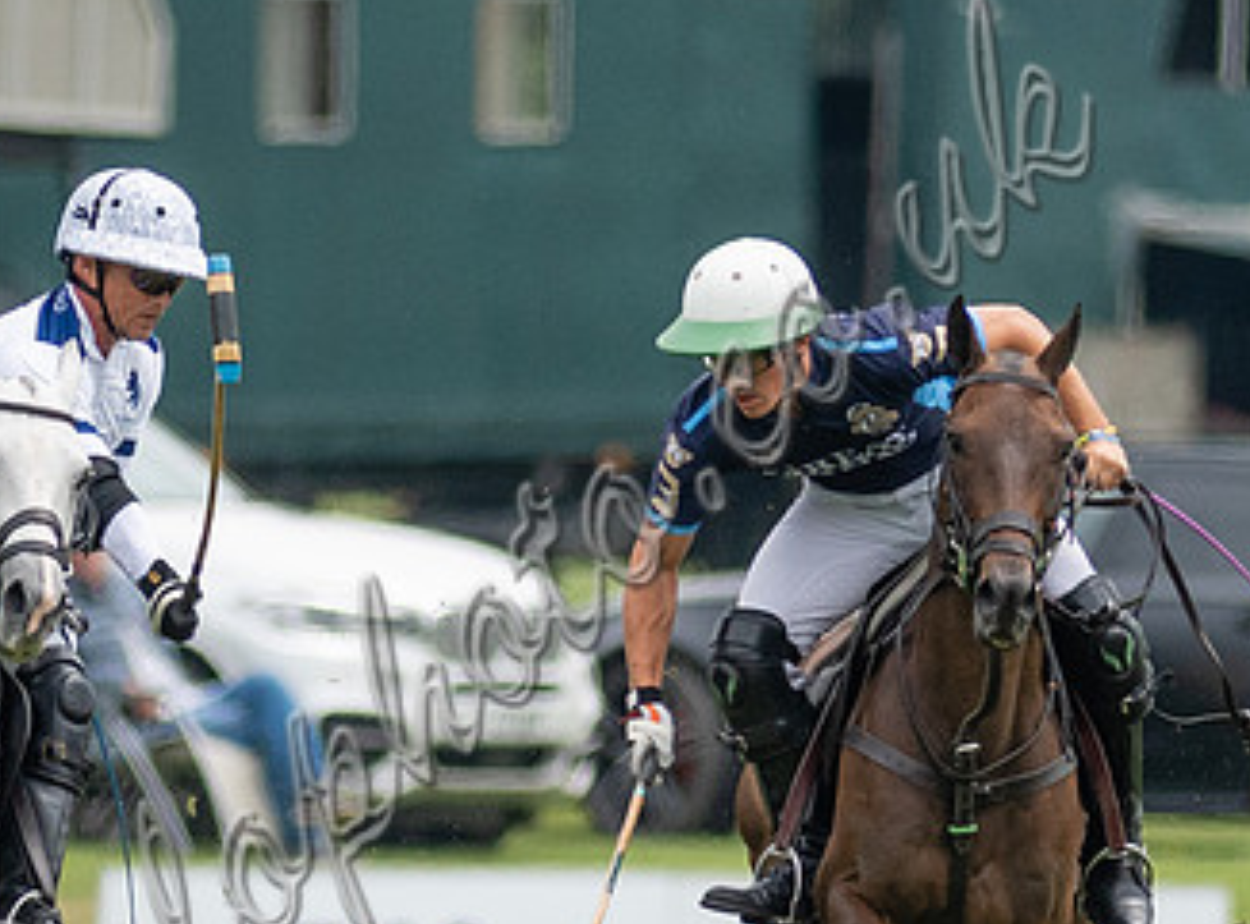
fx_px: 62474
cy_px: 1041
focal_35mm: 1739
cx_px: 775
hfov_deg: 1.1
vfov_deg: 0.8
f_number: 2.8
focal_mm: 300
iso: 400
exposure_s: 1/8000
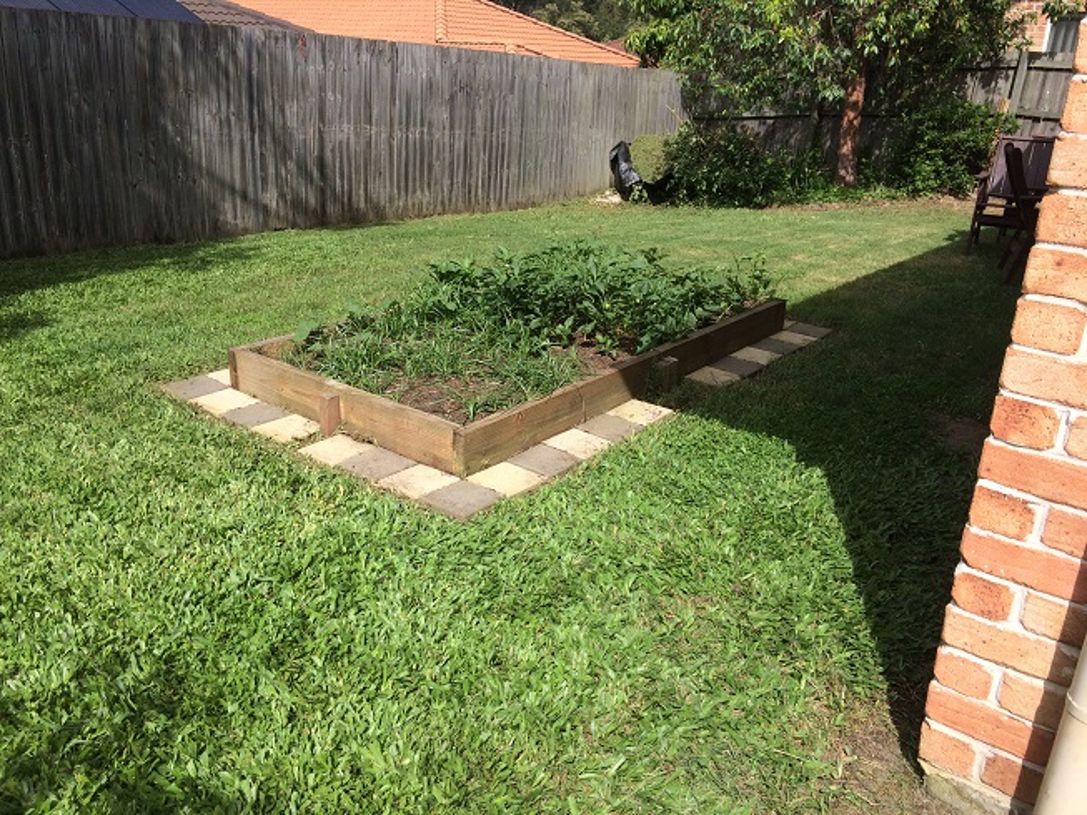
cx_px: 544
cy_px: 408
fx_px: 911
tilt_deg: -19.8
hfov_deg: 61.7
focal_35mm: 29
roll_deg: -2.4
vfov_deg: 48.2
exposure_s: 1/1786
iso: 32
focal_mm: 4.15
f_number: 2.2
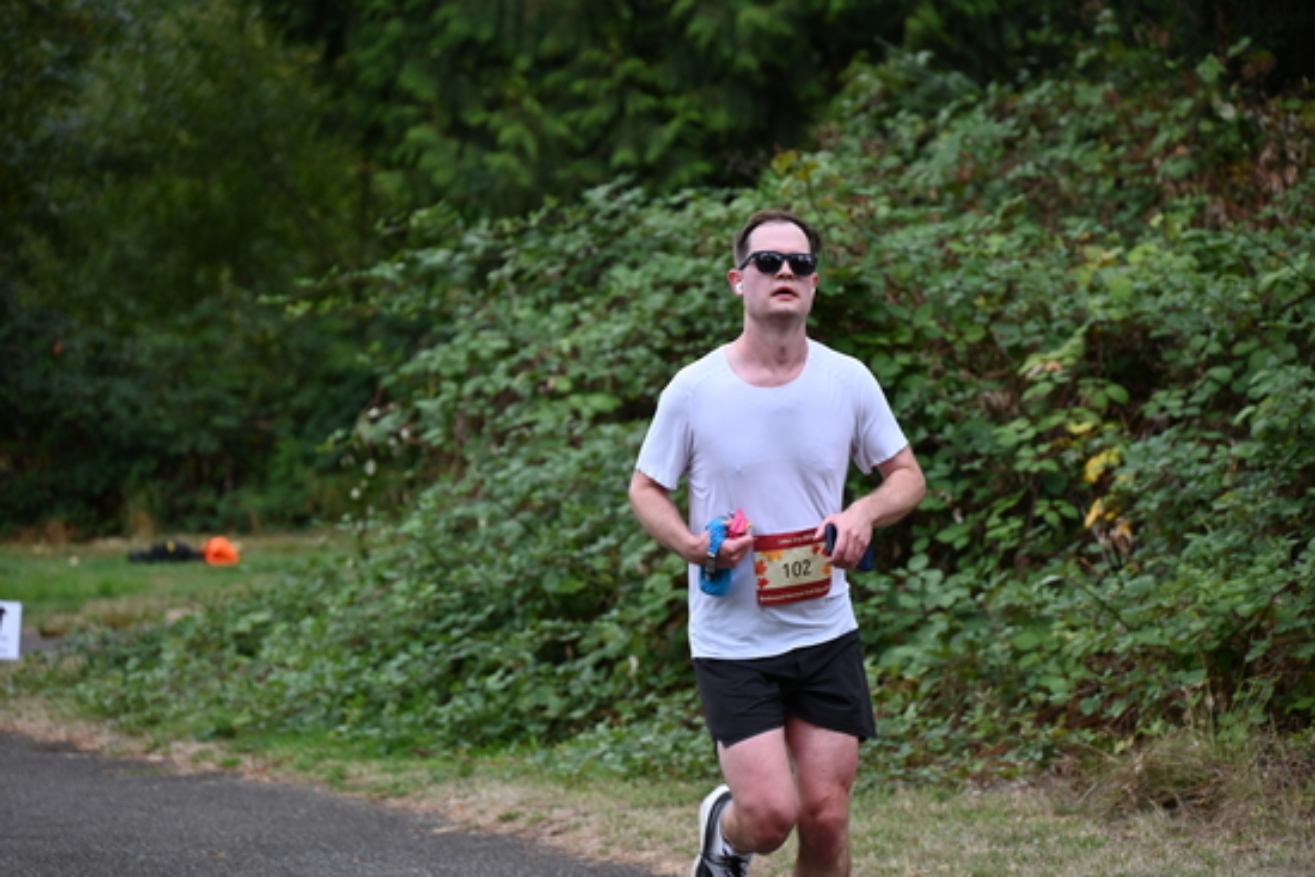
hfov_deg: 10.3
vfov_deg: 6.9
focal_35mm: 200
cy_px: 438
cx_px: 658
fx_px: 7307
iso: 400
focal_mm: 200
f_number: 6.3
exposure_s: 1/250
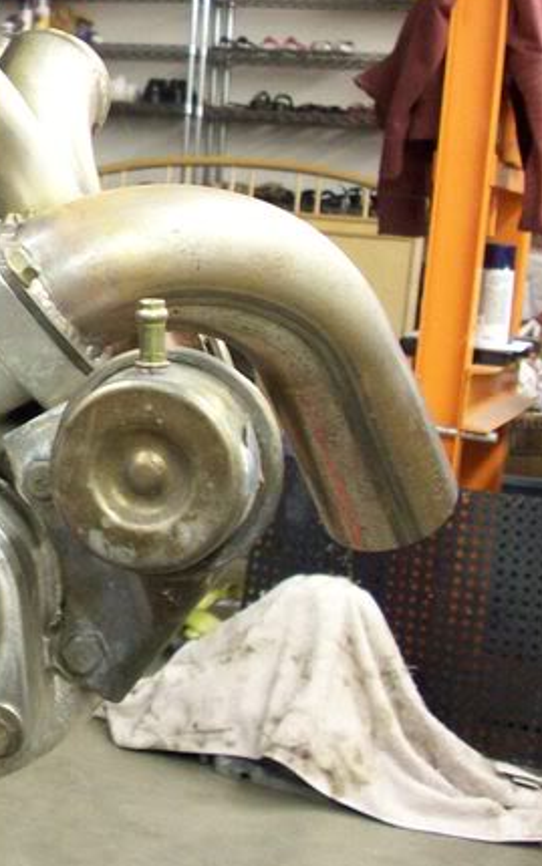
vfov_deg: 28.1
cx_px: -187
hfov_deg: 16.7
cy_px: 324
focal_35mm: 73
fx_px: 1724
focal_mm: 6.2
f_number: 2.8
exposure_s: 1/8.36
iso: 160
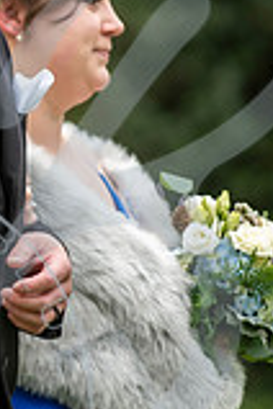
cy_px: 208
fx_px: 5141
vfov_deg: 4.6
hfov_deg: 3.0
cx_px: -31
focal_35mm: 452
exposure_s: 1/1000
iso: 640
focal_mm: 160
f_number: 2.8
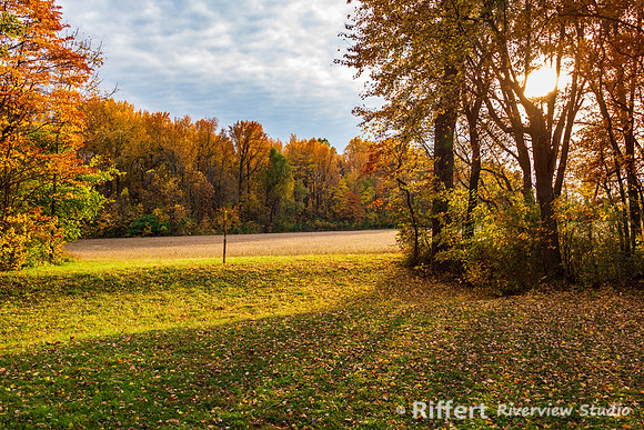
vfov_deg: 35.1
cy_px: 215
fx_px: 680
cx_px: 322
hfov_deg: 50.7
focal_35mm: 38
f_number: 8
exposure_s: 1/50
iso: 200
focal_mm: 38
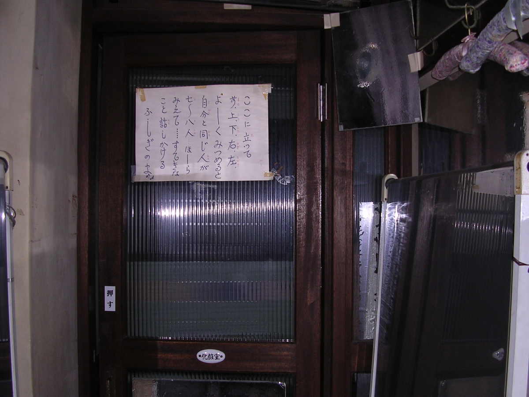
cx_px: 264
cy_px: 198
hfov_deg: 49.0
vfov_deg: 37.7
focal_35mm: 38
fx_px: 581
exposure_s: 1/60.1
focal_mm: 5.8
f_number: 2.8
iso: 100
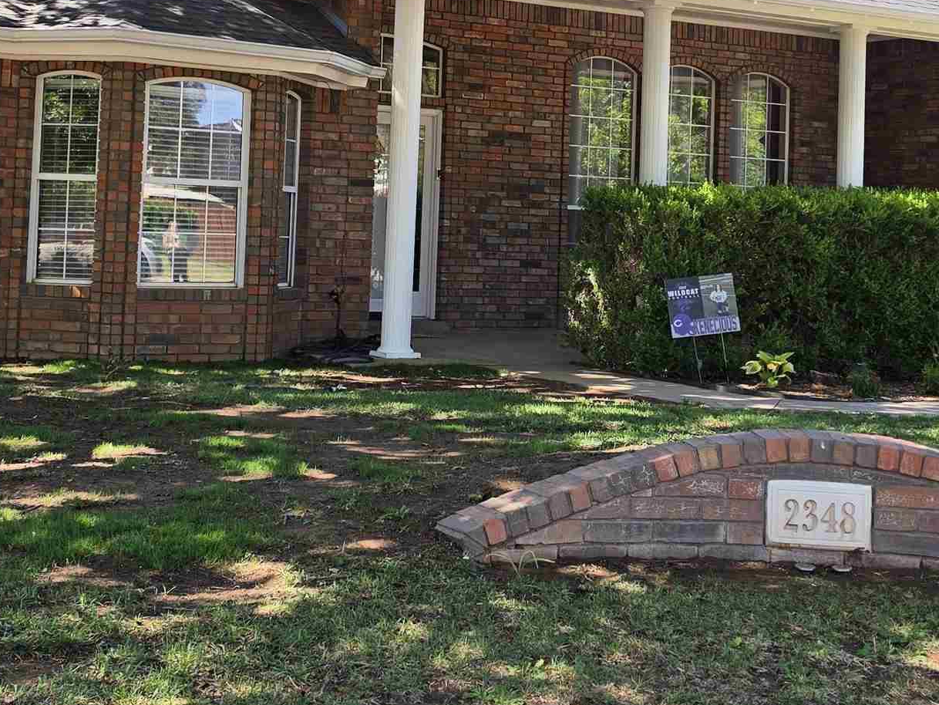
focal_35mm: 58
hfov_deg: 33.2
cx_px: 458
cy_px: 149
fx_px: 1574
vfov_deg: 24.9
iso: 64
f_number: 1.4
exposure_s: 1/2302
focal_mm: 6.5
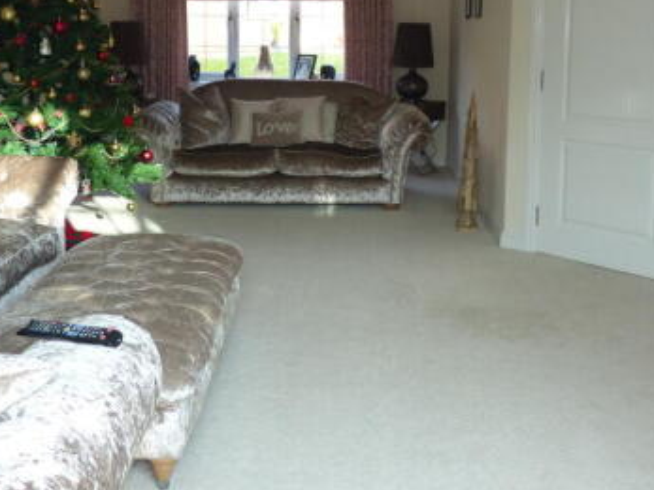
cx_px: 310
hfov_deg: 44.8
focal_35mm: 42
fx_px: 793
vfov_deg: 33.7
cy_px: 133
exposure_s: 1/60
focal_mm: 4.5
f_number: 2.8
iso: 160
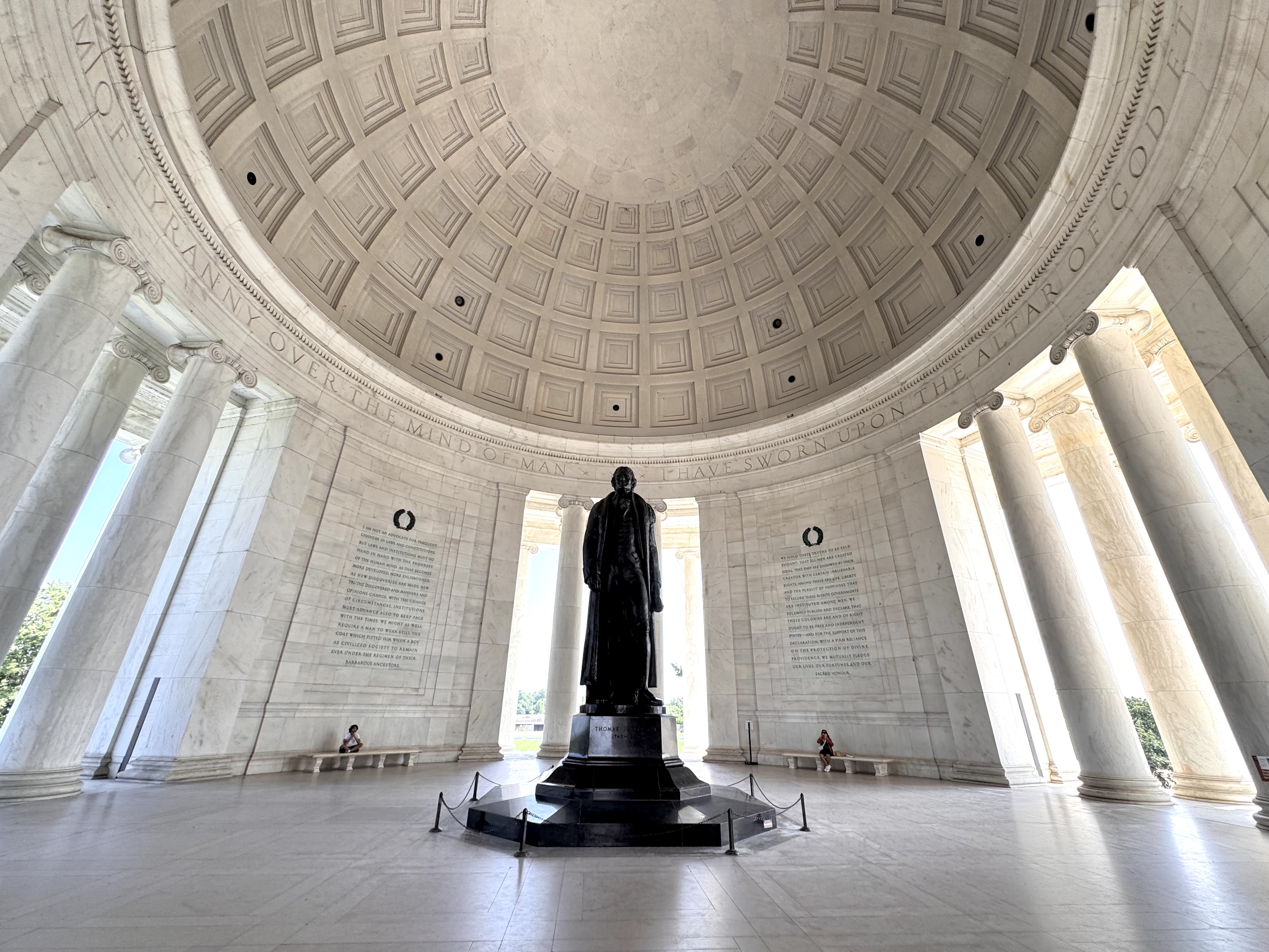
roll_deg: -2.0
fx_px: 513
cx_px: 634
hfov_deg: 102.1
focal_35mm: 14
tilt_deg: +25.2
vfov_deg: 85.7
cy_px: 476
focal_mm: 2.22
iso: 40
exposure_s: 1/130
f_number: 2.2
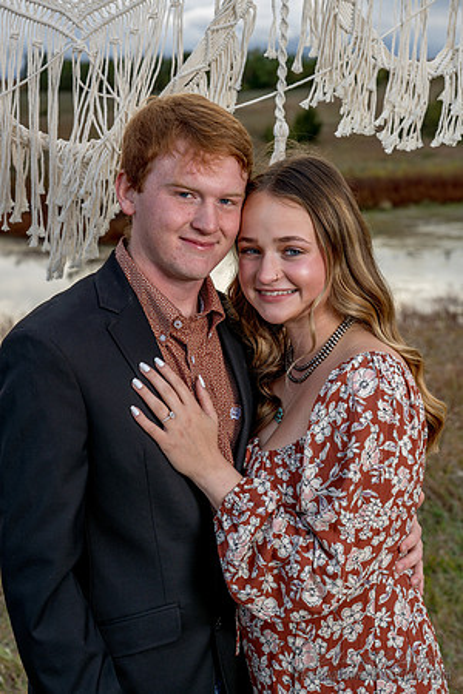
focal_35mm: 60
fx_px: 1157
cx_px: 232
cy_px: 347
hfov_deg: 22.6
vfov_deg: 33.4
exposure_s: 1/160
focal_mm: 60
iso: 160
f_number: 5.6
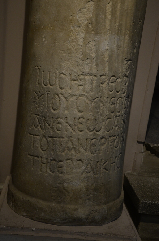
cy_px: 120
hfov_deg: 23.7
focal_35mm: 57
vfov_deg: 35.1
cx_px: 80
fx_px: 379
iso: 1000
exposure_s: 1/100
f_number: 4.5
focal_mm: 38
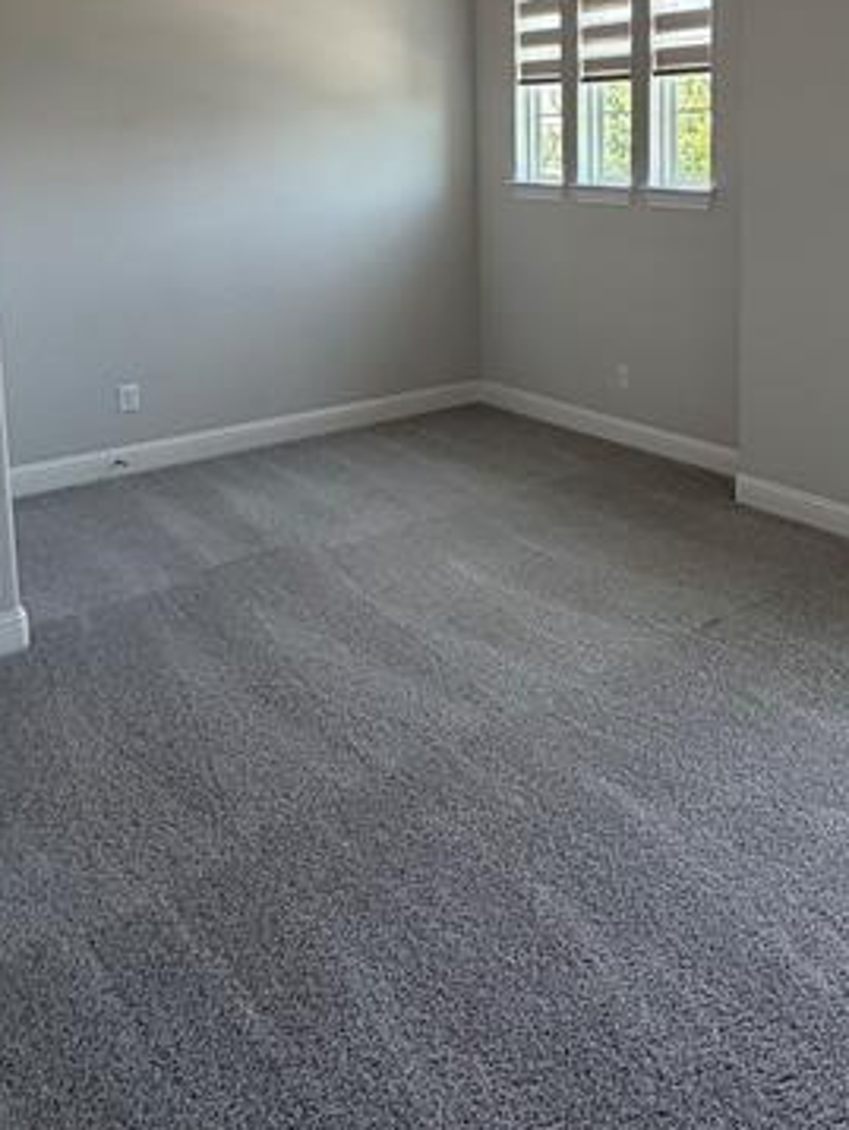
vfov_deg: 56.5
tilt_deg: -5.3
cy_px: 262
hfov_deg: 42.6
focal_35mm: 30
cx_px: 780
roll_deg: -0.9
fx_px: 980
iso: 160
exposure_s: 1/120
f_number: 2.2
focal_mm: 2.22
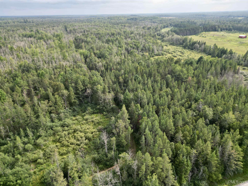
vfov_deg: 56.8
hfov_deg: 71.6
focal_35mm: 24
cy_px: 93
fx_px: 172
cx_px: 124
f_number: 1.7
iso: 200
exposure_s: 1/1250
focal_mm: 6.72
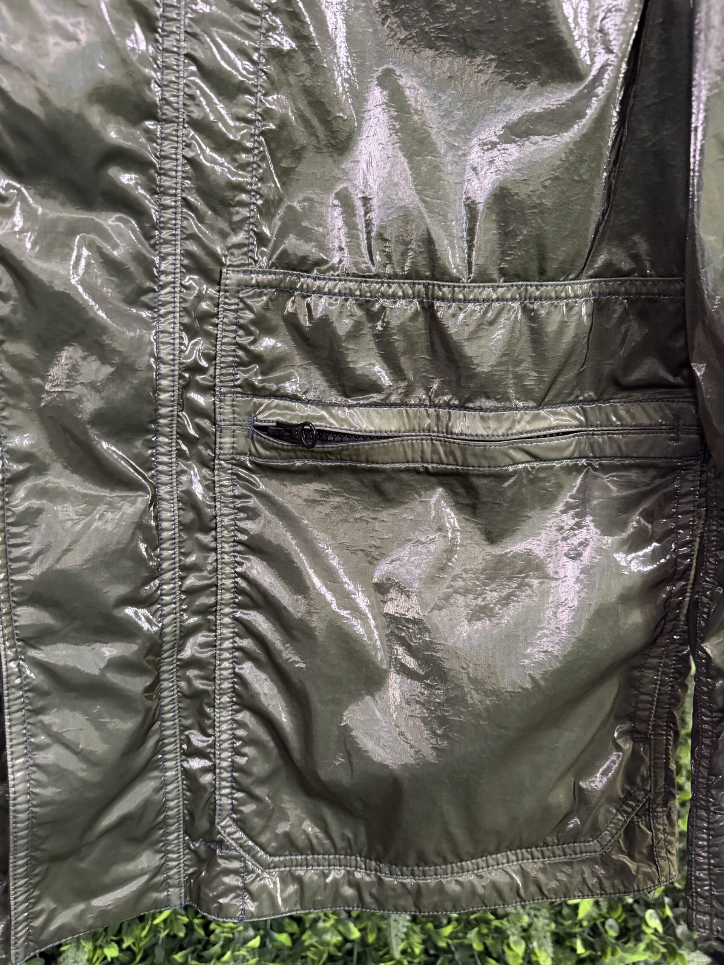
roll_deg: -1.0
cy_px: 482
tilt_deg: -10.8
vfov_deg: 71.6
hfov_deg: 56.8
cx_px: 362
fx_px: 669
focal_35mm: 24
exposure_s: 1/59
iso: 800
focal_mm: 6.76
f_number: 1.78
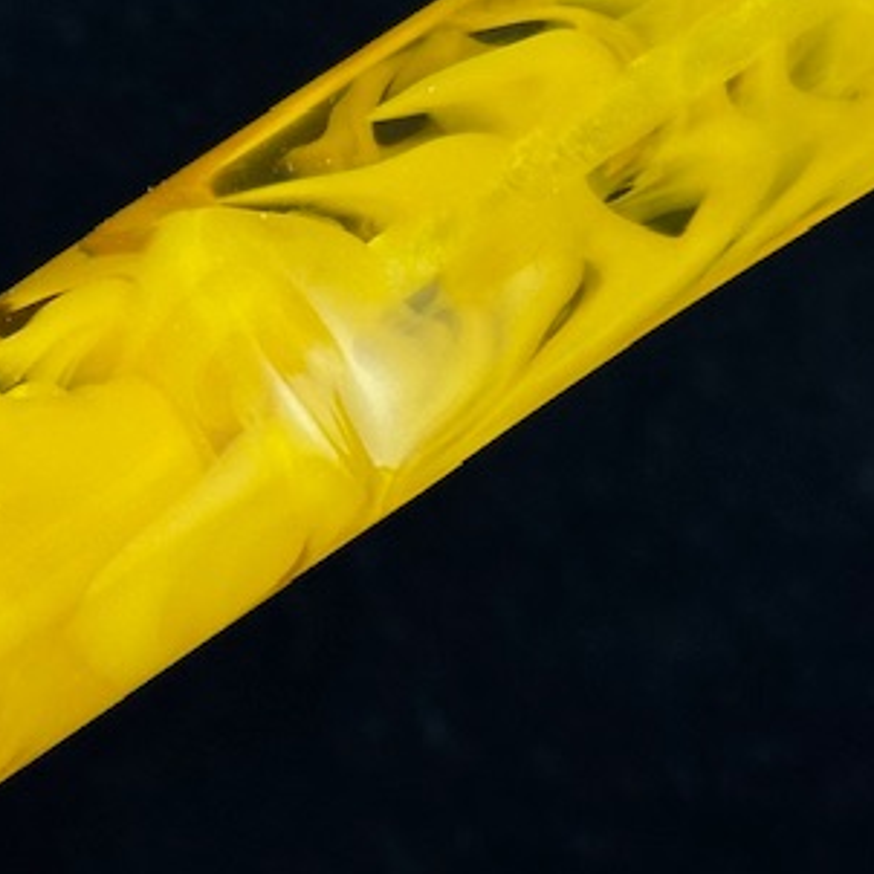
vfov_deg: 9.7
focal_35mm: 180
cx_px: 29
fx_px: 5142
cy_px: 570
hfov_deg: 9.7
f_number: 1.78
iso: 64
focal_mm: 6.86
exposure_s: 1/289
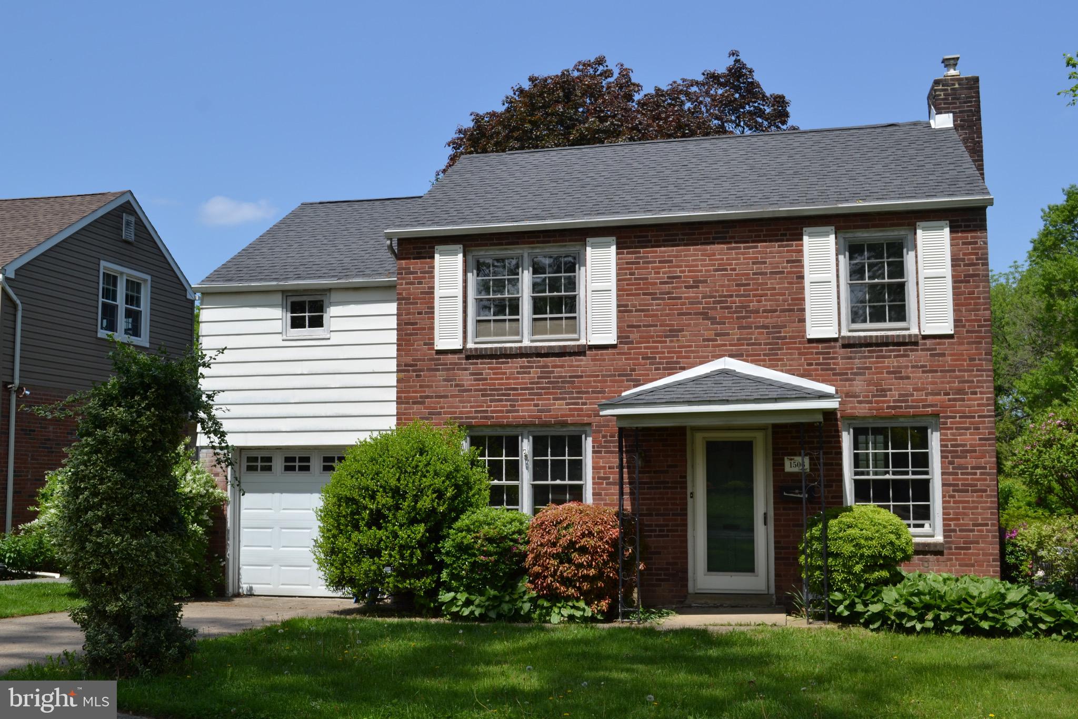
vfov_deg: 34.2
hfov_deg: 49.6
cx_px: 539
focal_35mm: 39
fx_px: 1168
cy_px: 360
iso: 100
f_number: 7.1
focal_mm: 26
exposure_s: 1/250
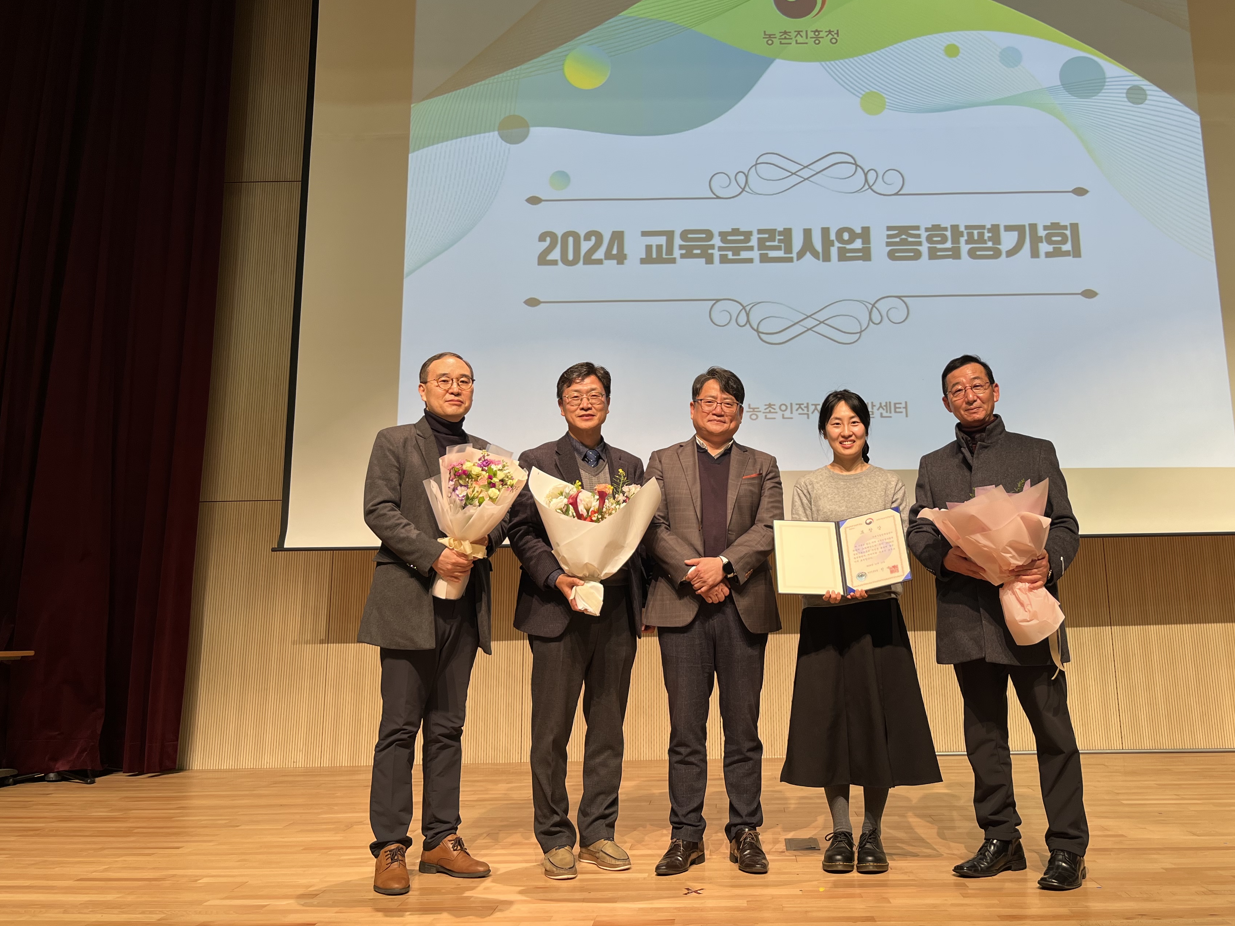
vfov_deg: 45.2
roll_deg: +1.4
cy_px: 380
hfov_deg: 58.0
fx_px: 1106
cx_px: 723
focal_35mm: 31
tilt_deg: +12.0
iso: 50
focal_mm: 5.1
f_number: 1.6
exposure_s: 1/90
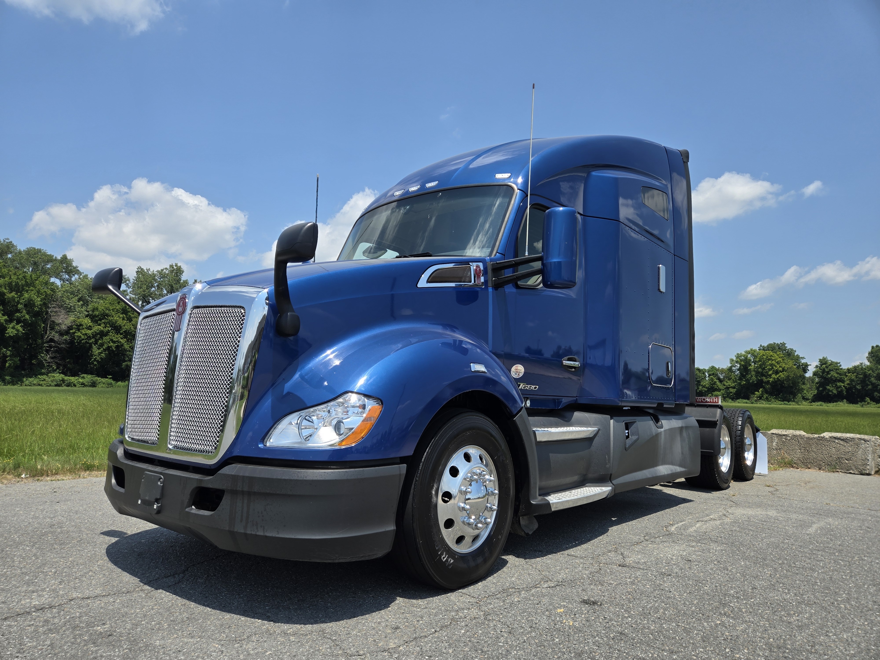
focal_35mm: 23
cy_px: 330
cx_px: 440
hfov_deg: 73.9
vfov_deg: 58.9
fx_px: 585
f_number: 1.8
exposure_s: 1/2921
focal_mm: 5.4
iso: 40
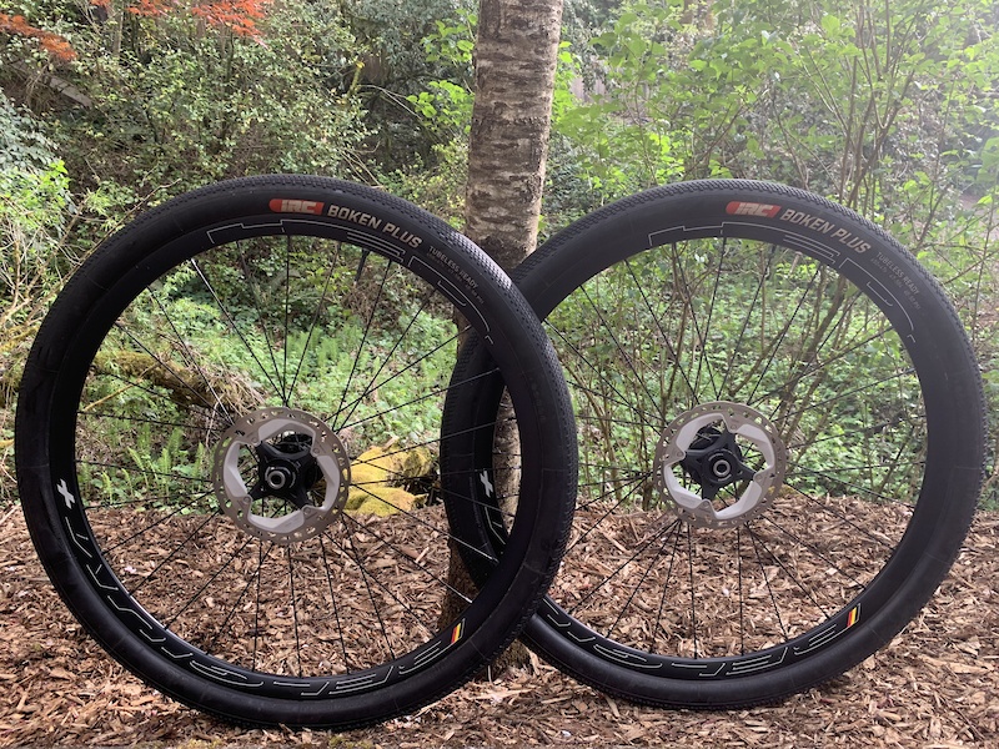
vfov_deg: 53.1
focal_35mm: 26
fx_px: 750
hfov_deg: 67.3
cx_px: 500
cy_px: 374
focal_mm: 4.25
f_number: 1.8
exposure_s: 1/121
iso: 40
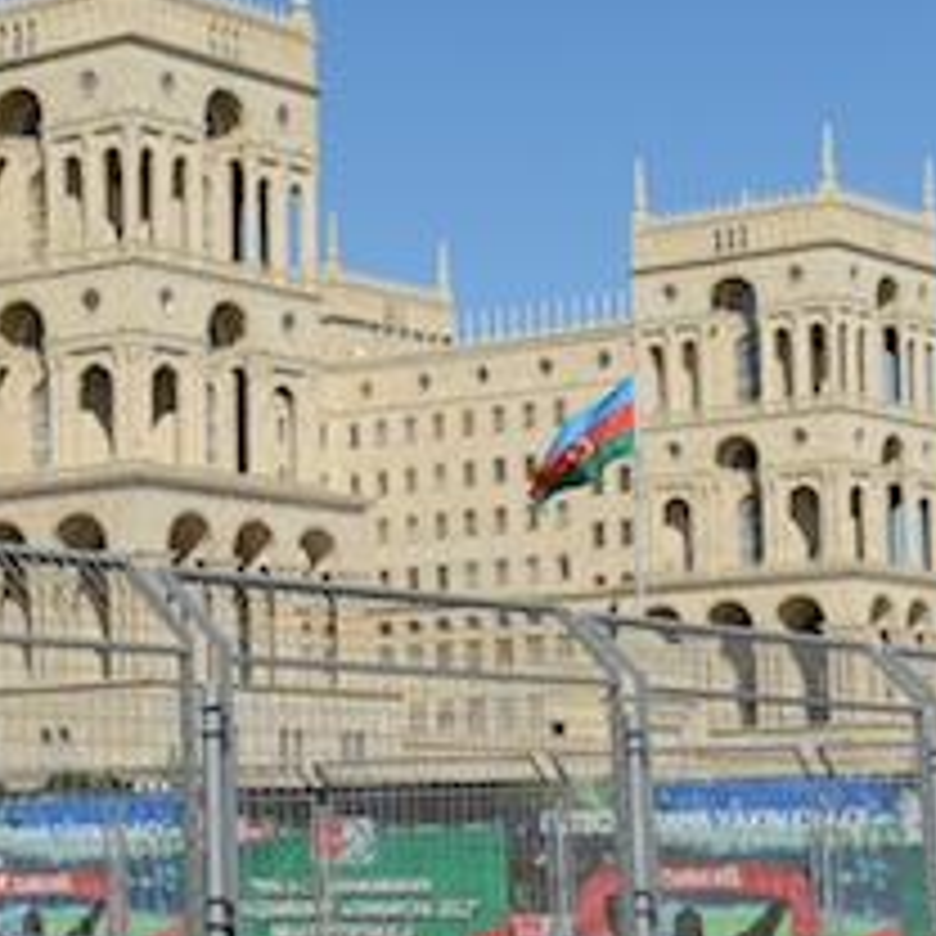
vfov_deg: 15.8
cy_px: 572
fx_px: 3365
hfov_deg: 15.7
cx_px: 202
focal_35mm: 110
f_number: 9
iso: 100
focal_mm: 56
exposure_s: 1/320
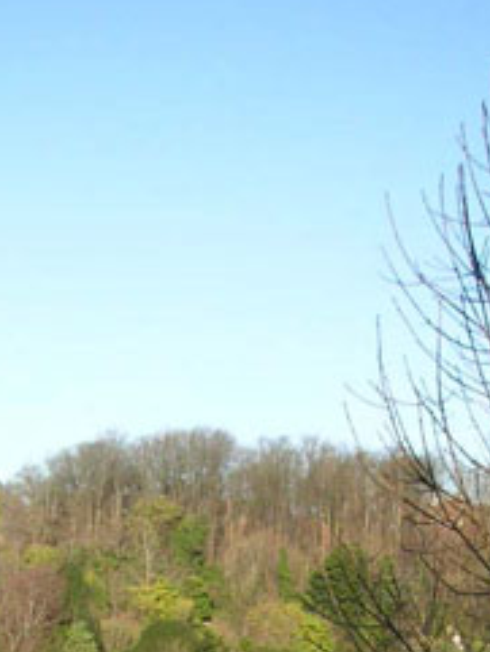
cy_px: 844
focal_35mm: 100
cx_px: 192
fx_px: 1886
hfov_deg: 14.8
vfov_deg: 18.3
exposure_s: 1/500
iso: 50
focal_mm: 5.7
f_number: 2.8
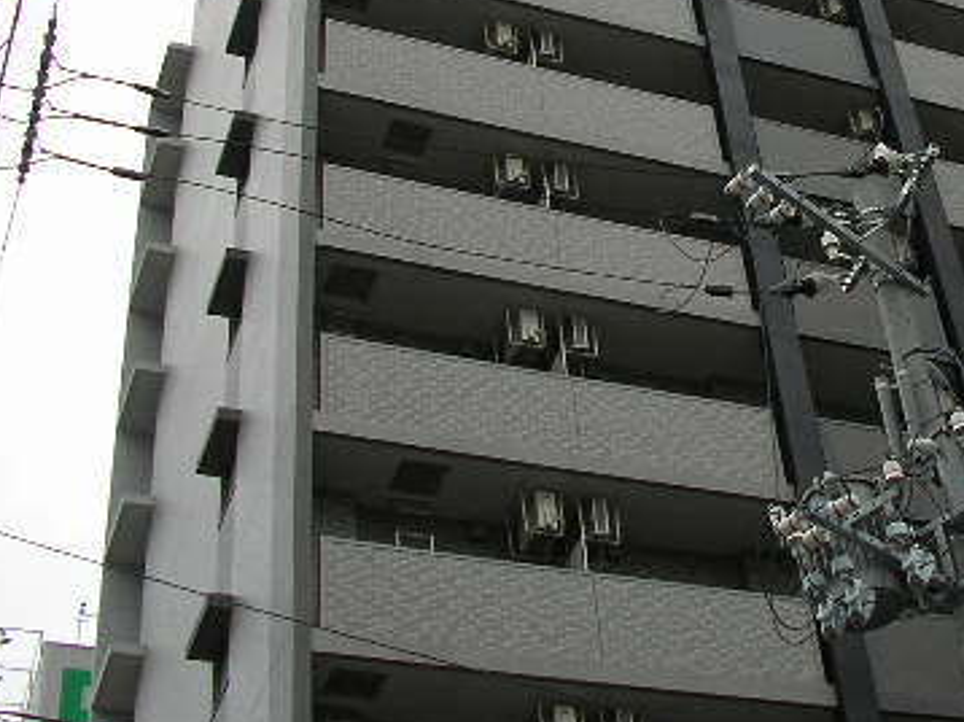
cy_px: 175
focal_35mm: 68
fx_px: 1892
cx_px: 716
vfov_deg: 21.4
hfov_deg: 28.2
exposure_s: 1/305
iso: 71
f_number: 4.1
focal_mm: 5.8
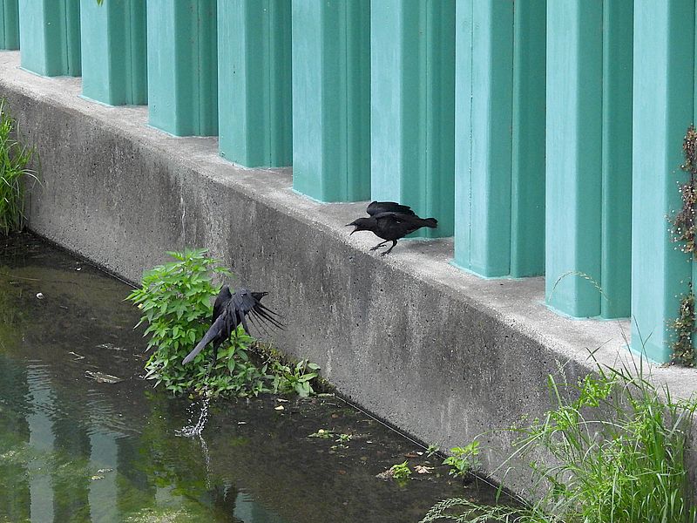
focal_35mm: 220
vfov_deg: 6.8
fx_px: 4430
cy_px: 262
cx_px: 348
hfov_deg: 9.0
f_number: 4.5
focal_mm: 39.3
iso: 800
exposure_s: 1/1600
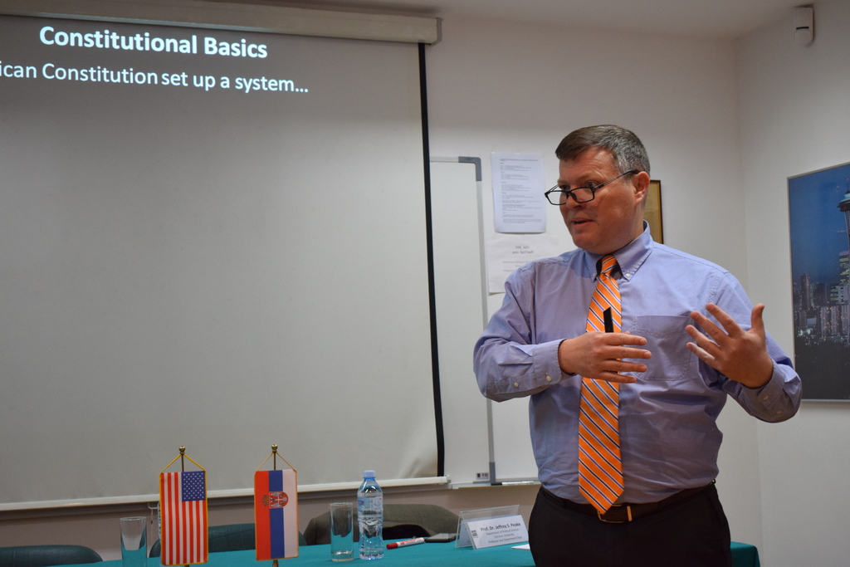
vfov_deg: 26.5
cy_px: 284
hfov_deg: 38.9
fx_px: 1204
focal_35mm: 51
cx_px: 425
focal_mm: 34
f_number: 4.5
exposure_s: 1/60
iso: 1000
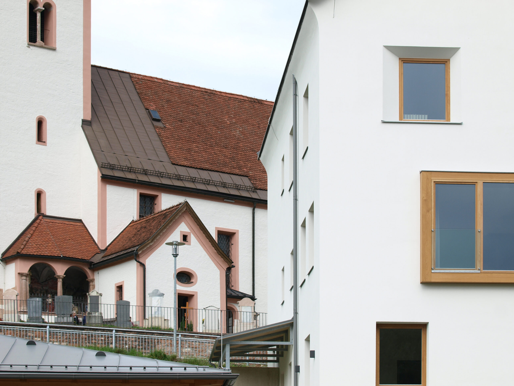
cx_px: 257
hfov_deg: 19.6
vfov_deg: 14.8
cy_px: 193
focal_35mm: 100
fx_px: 1485
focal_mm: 50
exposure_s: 1/400
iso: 100
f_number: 5
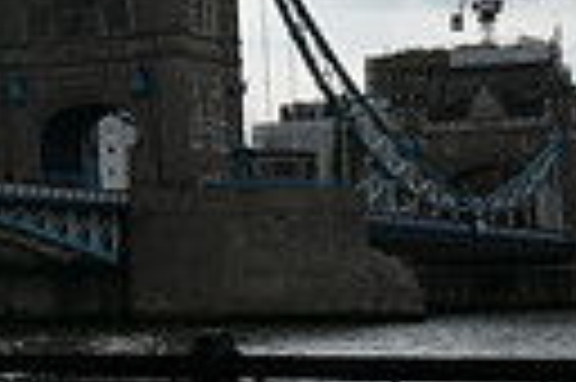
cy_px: -101
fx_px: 2173
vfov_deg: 9.9
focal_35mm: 136
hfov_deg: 14.1
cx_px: -288
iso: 200
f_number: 5
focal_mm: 10.9
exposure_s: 1/800
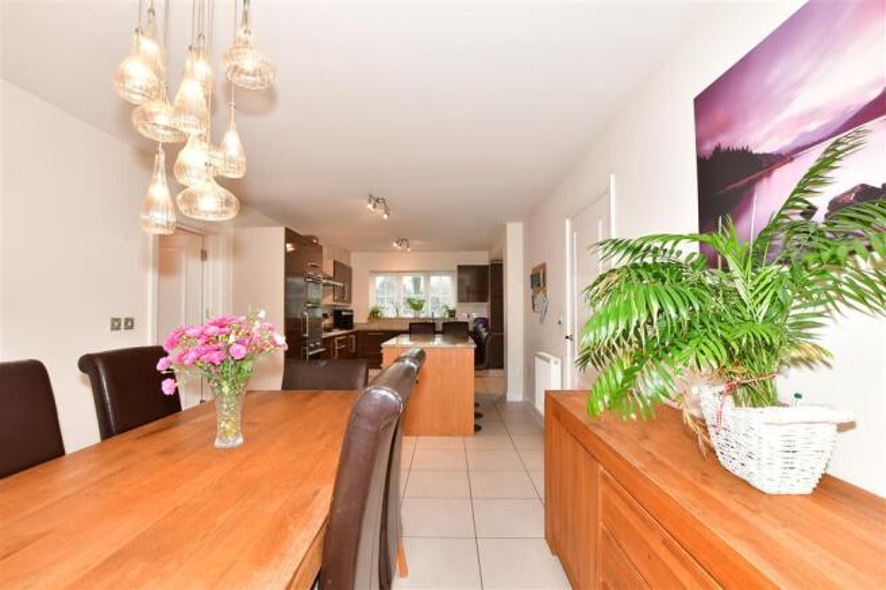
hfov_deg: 100.4
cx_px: 443
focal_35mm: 15
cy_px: 295
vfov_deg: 77.3
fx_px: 369
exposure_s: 1/20
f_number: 7.1
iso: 400
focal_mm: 10
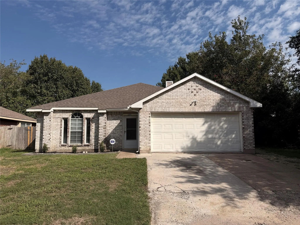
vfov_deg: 56.8
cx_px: 150
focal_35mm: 24
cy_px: 112
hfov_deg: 71.6
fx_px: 208
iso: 80
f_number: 1.78
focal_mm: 6.76
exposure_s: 1/8130
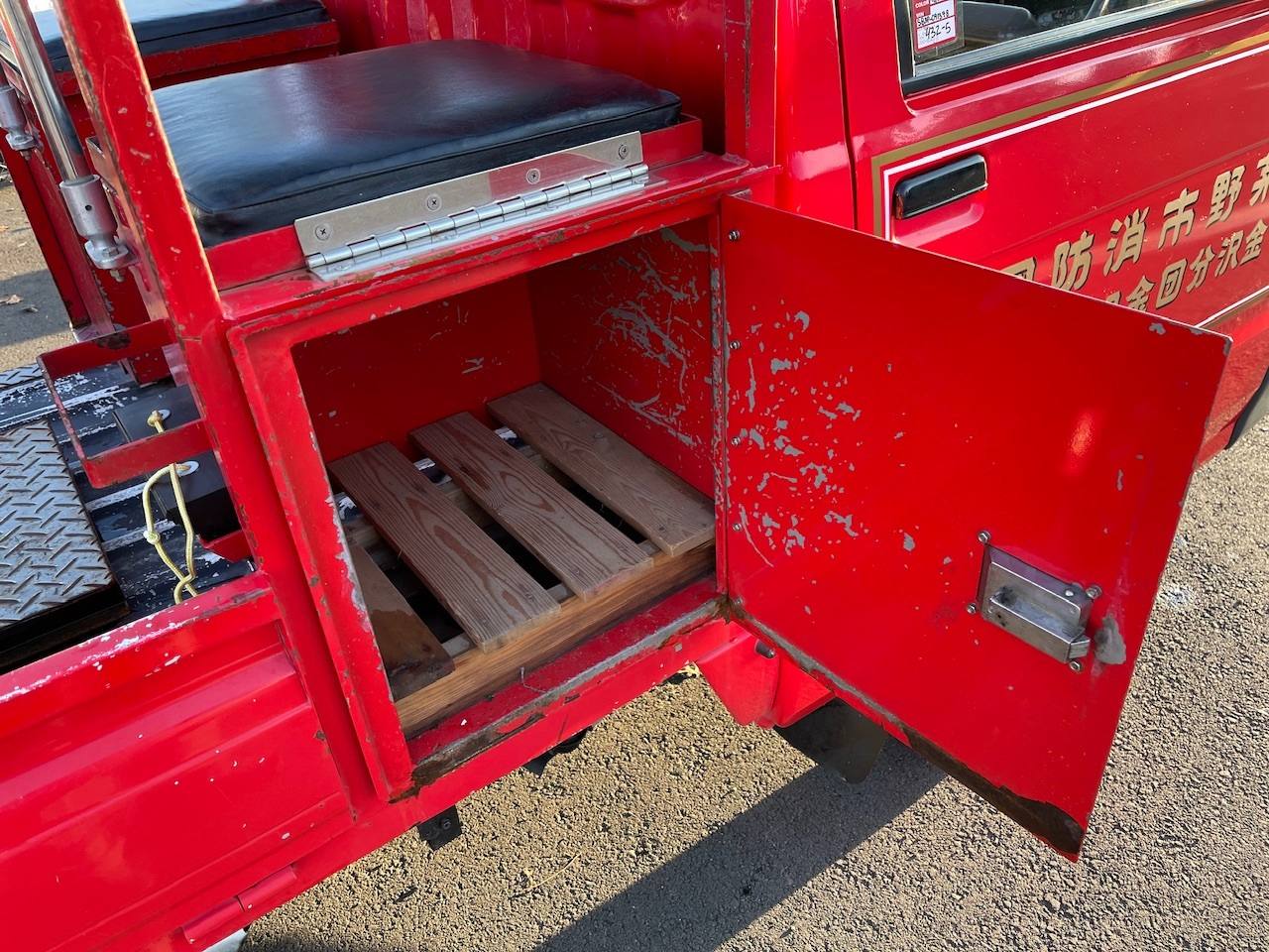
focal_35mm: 25
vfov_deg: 54.9
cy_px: 476
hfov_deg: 69.4
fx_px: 916
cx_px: 634
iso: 64
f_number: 1.6
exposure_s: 1/121
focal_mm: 5.1
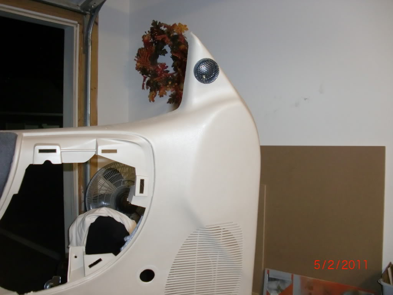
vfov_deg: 39.7
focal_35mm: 36
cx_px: 196
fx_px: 409
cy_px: 148
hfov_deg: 51.4
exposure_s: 1/60
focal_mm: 6.3
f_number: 2.8
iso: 400
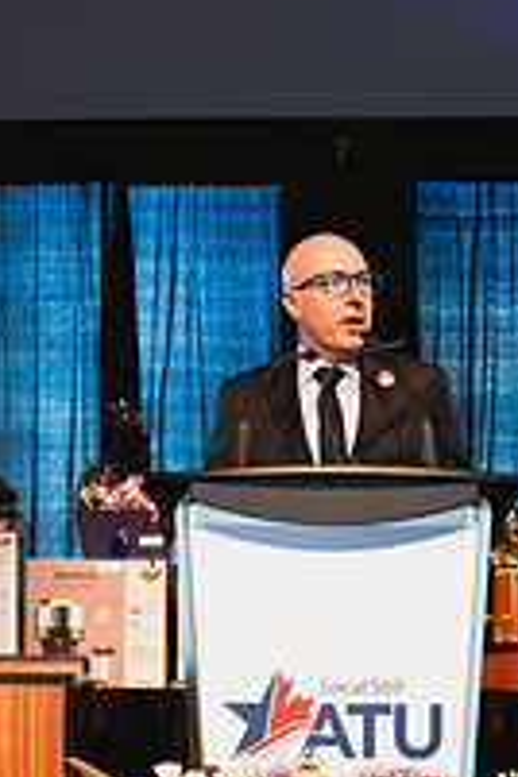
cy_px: 495
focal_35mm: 112
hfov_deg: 12.2
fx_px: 2417
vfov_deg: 18.2
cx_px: 294
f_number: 2.5
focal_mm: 50
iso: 3200
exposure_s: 1/320
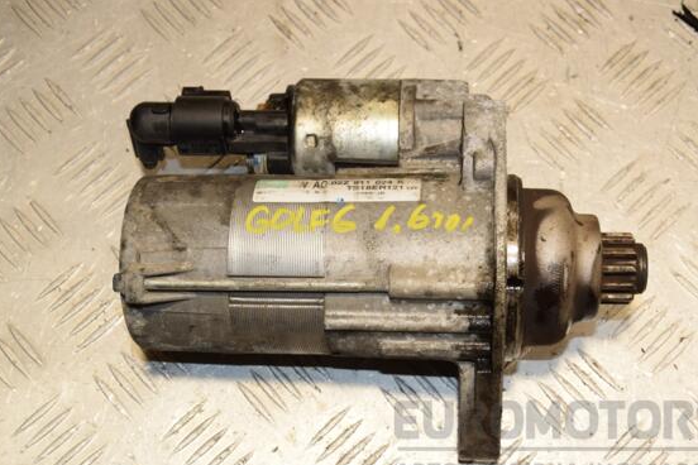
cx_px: 370
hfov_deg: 32.4
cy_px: 251
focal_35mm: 62
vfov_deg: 21.9
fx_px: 1202
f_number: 8
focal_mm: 38
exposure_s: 1/200
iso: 800
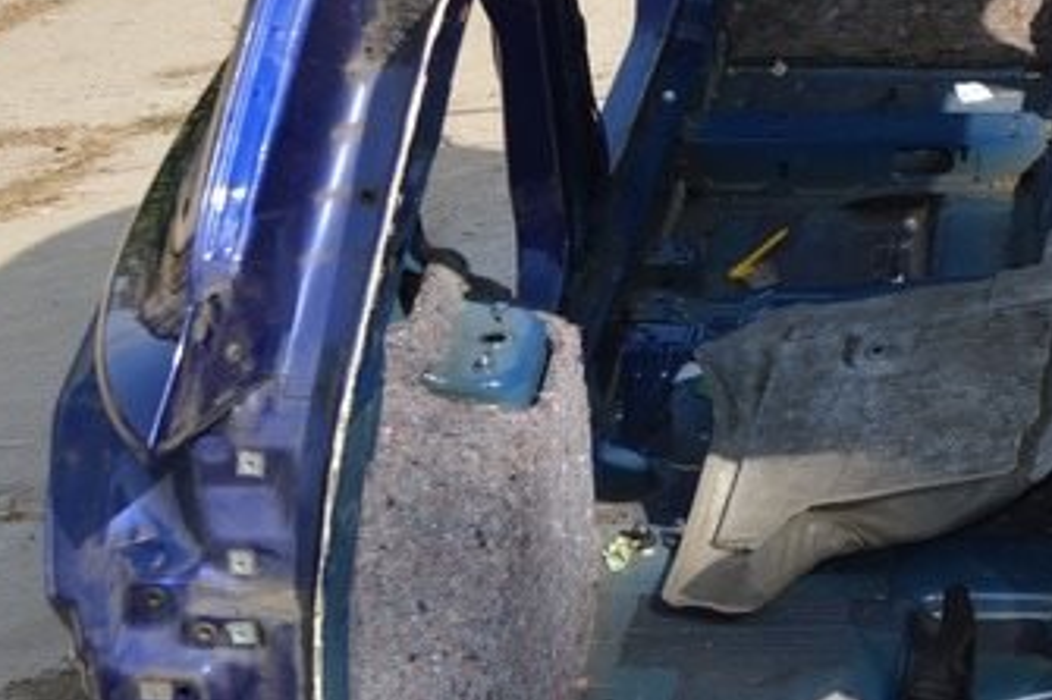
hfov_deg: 17.3
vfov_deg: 11.9
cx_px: 1165
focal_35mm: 115
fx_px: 3345
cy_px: 237
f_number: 8
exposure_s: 1/160
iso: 100
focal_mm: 25
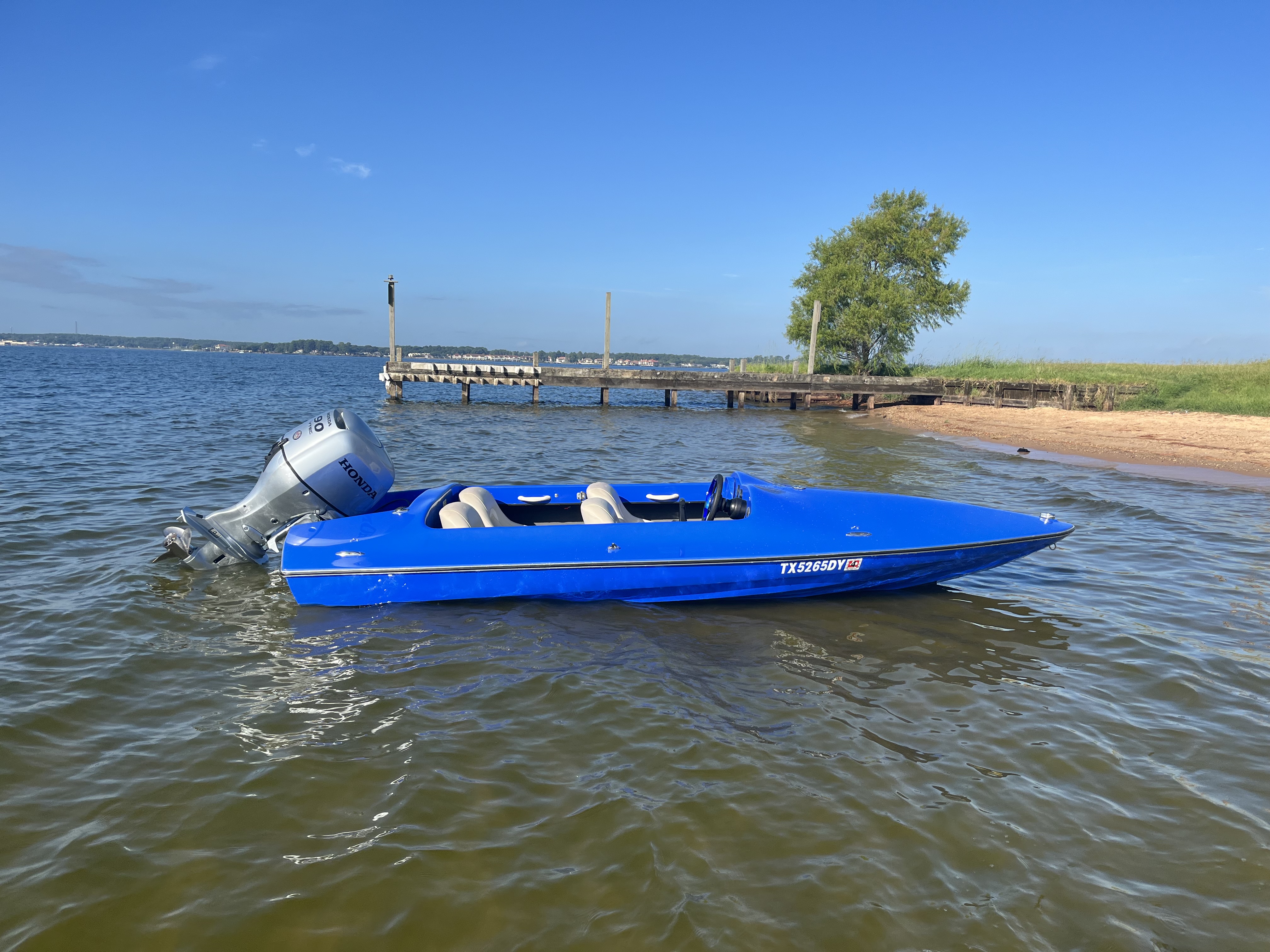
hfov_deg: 67.3
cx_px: 635
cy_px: 476
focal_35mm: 26
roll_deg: -1.4
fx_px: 954
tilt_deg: -6.0
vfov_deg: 53.1
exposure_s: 1/3215
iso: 50
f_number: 1.6
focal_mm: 5.1
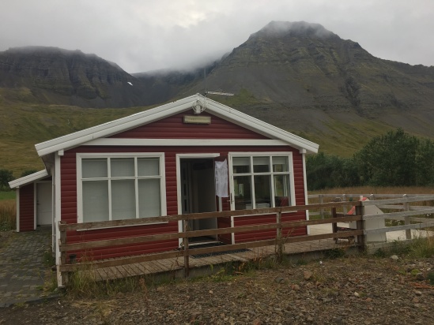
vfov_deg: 48.2
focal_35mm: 29
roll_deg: +3.5
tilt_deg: +3.9
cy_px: 162
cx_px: 217
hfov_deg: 61.6
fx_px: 364
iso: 25
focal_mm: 4.15
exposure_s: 1/158
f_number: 2.2
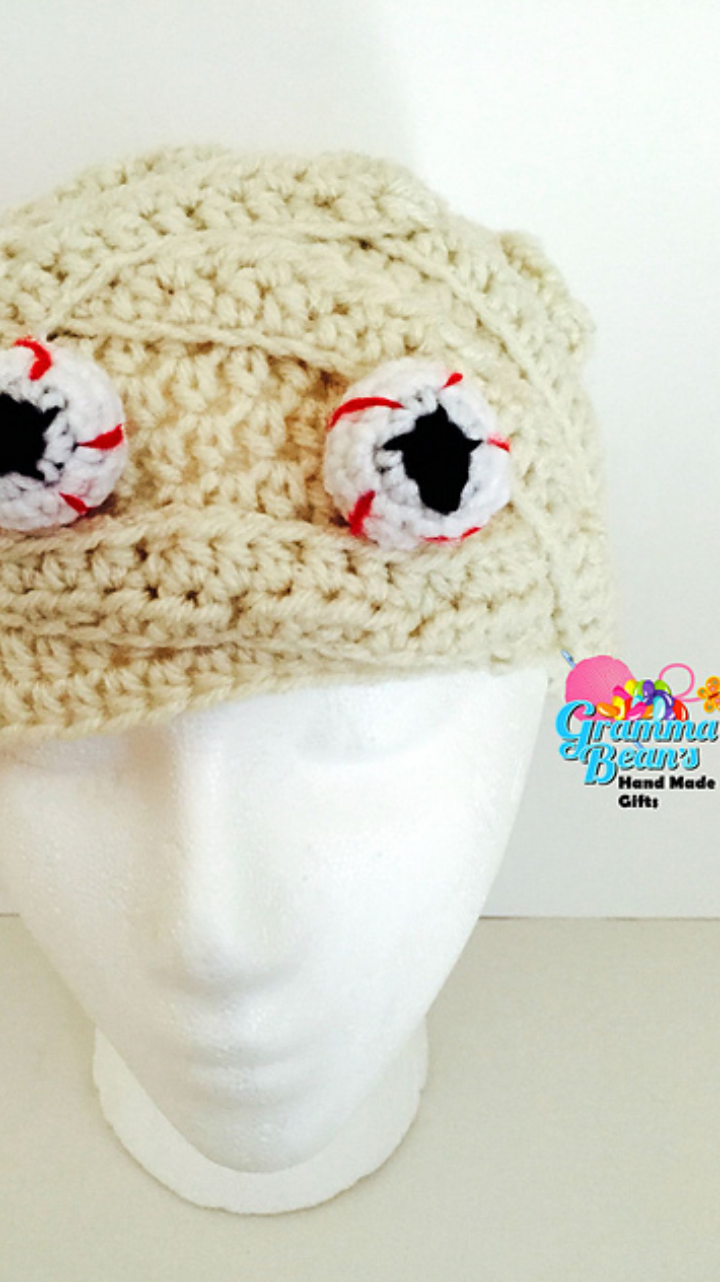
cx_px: 280
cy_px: 647
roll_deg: -1.6
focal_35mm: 32
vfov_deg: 61.0
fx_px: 1087
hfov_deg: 36.5
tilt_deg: -25.0
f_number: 2.2
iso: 250
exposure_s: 1/20
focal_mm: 4.15
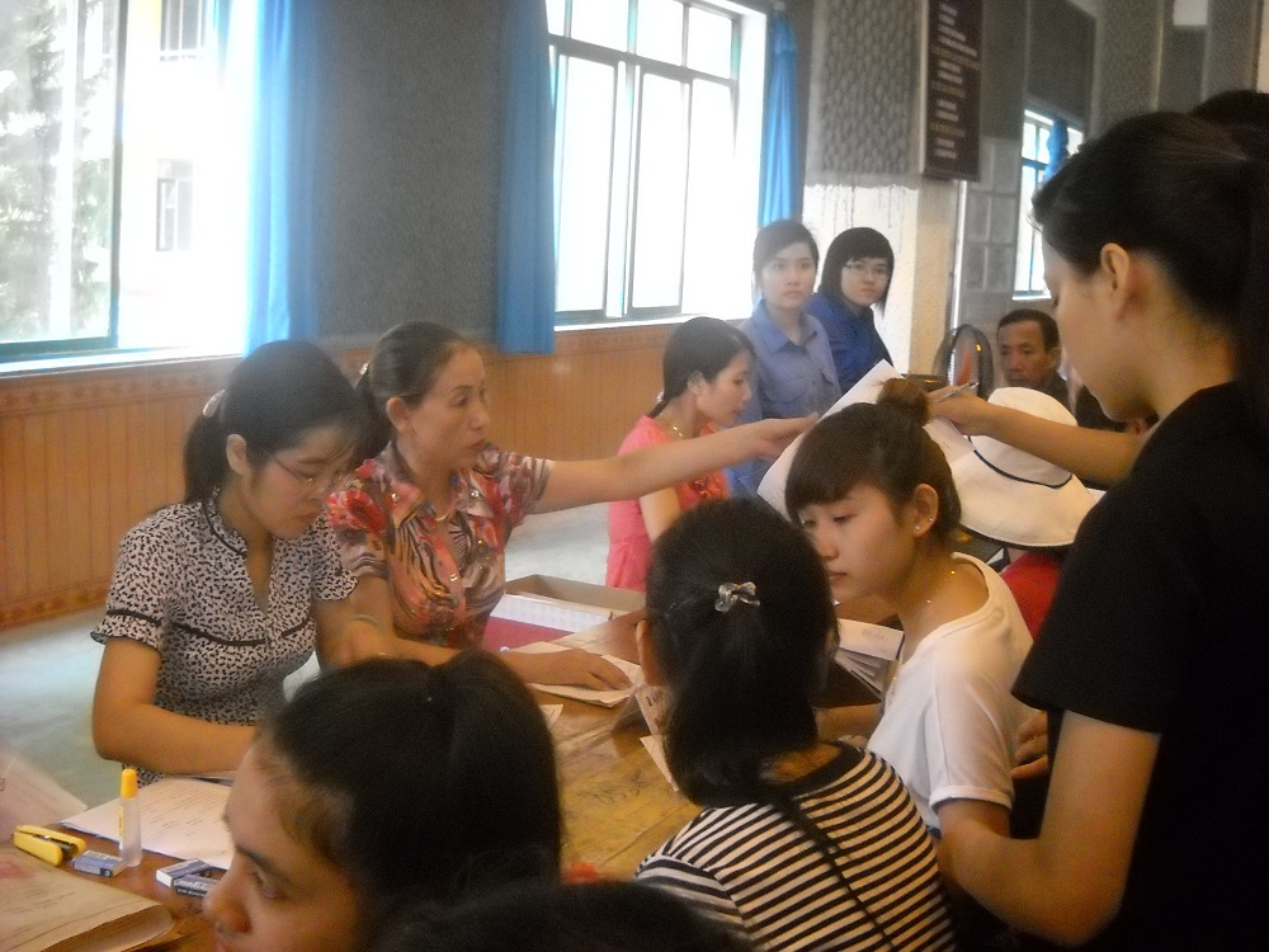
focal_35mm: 41
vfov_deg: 35.1
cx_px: 634
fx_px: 1503
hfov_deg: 45.8
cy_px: 476
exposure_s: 1/100
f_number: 3.1
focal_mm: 6.72
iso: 800
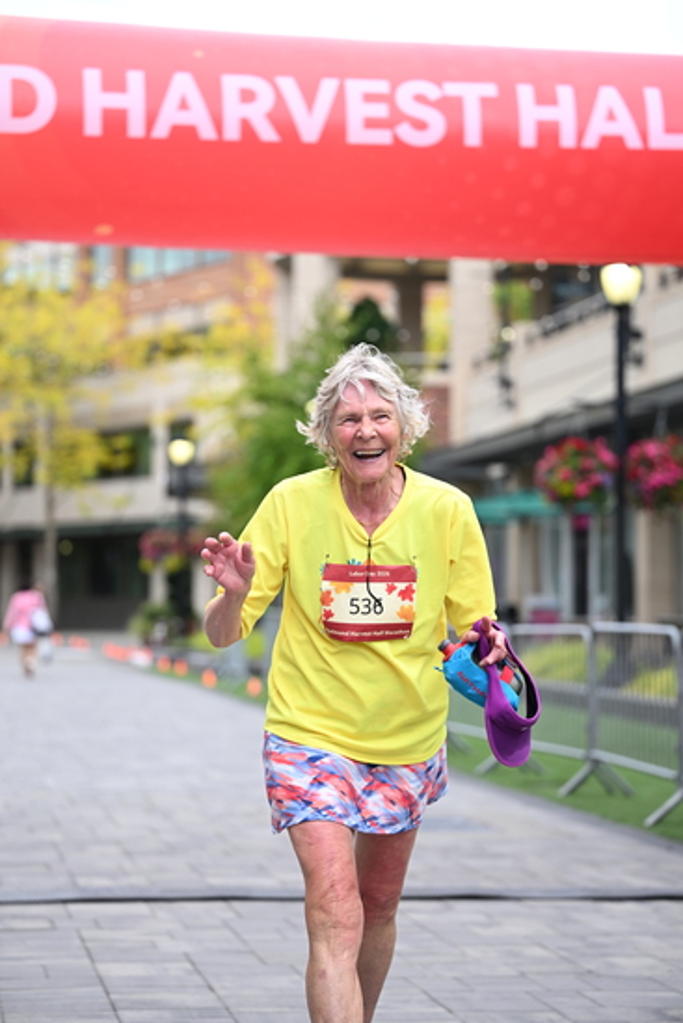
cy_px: 512
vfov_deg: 23.4
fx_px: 2474
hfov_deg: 15.7
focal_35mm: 87
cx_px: 342
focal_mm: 87
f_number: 2.8
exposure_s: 1/1600
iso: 640
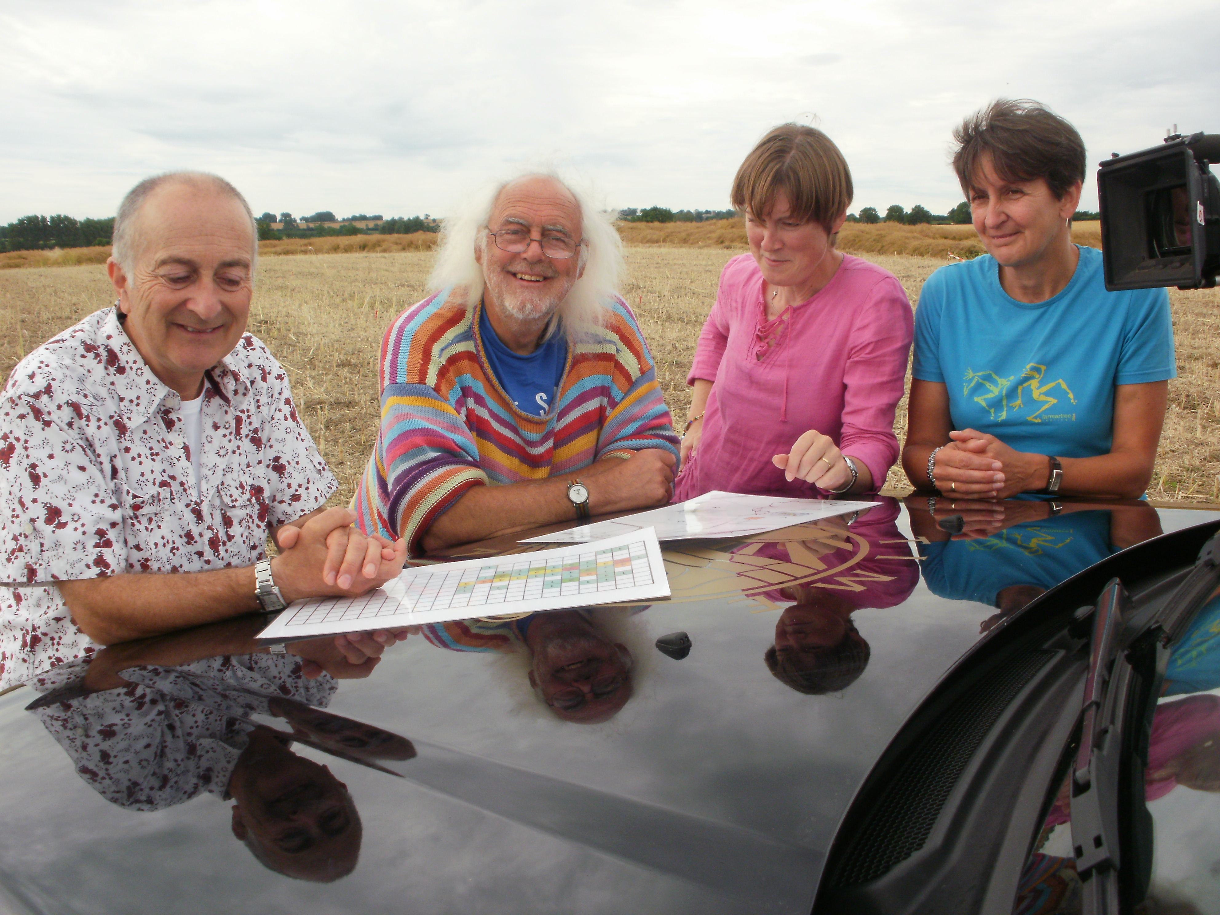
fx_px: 1269
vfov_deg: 39.7
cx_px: 610
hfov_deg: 51.4
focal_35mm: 36
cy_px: 458
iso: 100
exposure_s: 1/250
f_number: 5.6
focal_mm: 6.3
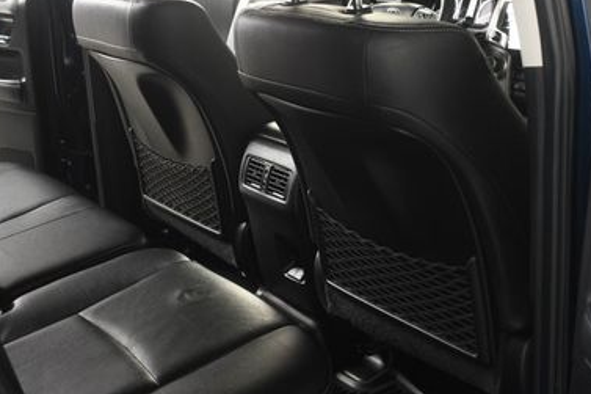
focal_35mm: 56
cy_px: 115
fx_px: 919
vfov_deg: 24.0
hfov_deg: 35.6
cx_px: 262
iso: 100
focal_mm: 22
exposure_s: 1/160
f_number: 3.5
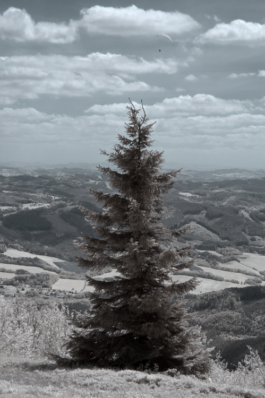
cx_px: 132
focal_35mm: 105
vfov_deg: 19.5
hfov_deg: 13.0
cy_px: 199
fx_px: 1161
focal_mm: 70
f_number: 9
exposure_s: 1/800
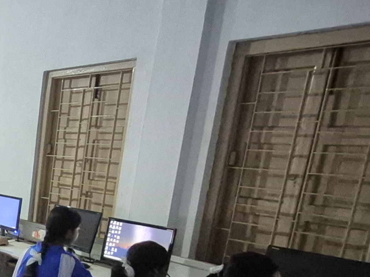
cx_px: -153
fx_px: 524
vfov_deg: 27.9
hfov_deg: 28.7
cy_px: 276
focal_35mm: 49
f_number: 2.2
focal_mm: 1.74
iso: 1600
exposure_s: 1/25
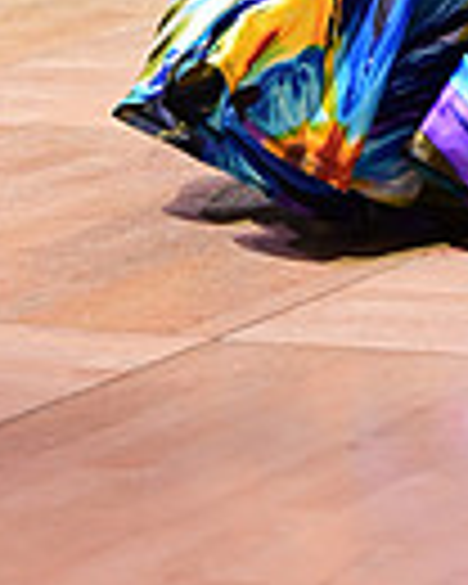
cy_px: -612
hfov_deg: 4.8
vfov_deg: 5.9
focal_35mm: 319
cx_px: 814
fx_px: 5523
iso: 1600
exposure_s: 1/400
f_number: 2.8
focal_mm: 76
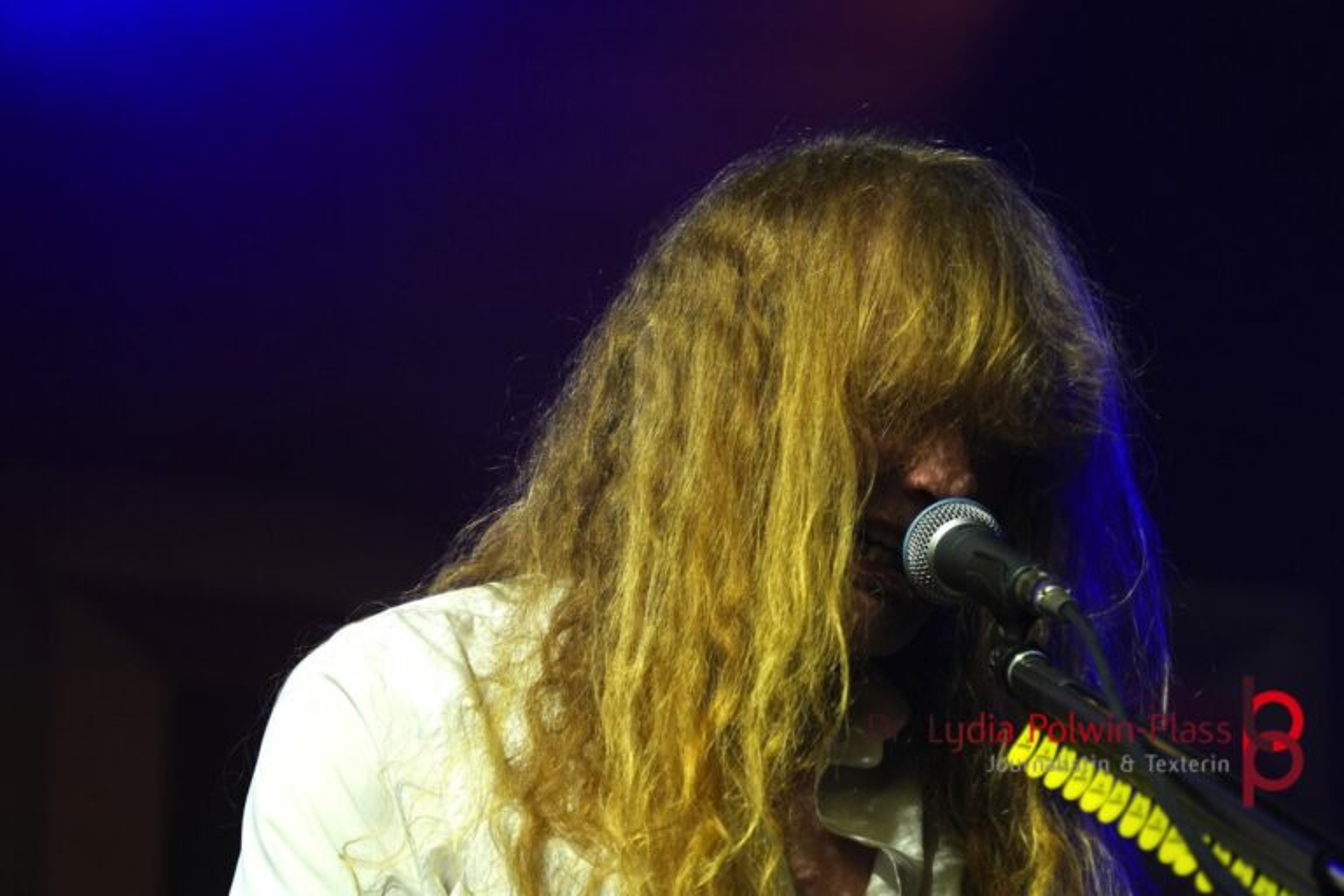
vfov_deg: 7.1
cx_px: 672
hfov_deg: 10.6
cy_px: 448
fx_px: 7223
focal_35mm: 194
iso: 1250
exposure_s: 1/200
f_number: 5.6
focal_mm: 129
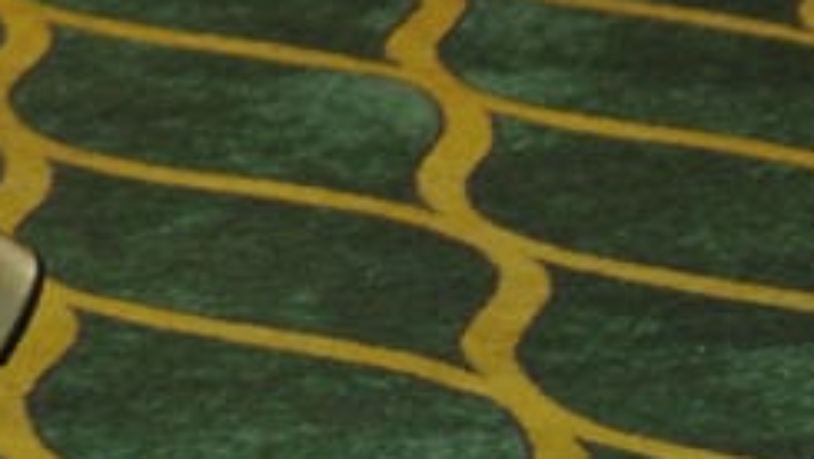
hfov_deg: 5.7
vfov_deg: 3.1
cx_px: -970
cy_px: -1608
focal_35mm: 370
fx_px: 7989
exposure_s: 1/100
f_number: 3.2
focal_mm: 48
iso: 800
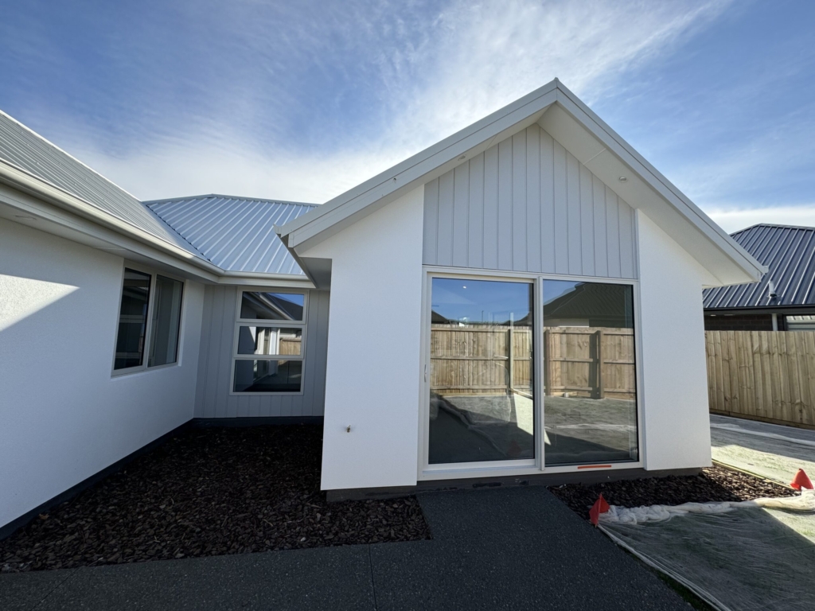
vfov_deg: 85.7
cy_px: 306
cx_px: 408
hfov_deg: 102.1
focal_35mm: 14
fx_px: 330
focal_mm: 2.22
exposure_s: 1/840
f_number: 2.2
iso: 40
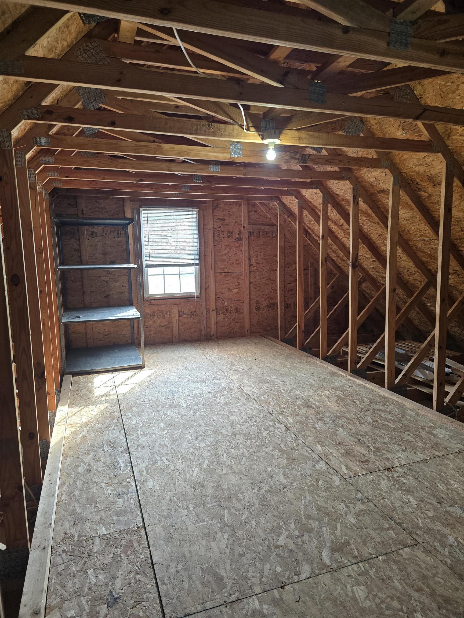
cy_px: 309
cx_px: 232
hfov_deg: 58.9
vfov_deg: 73.9
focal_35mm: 23
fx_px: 411
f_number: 1.7
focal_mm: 6.3
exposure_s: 1/120
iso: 160
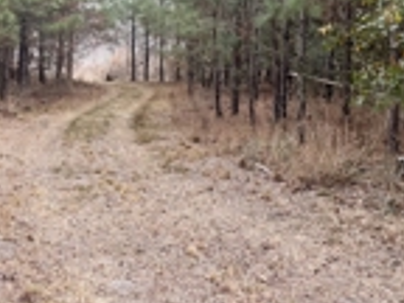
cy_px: 100
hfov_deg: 31.2
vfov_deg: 23.9
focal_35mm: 61
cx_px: 108
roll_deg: +0.5
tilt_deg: -5.1
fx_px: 712
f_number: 1.78
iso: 100
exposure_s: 1/695
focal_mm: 6.76
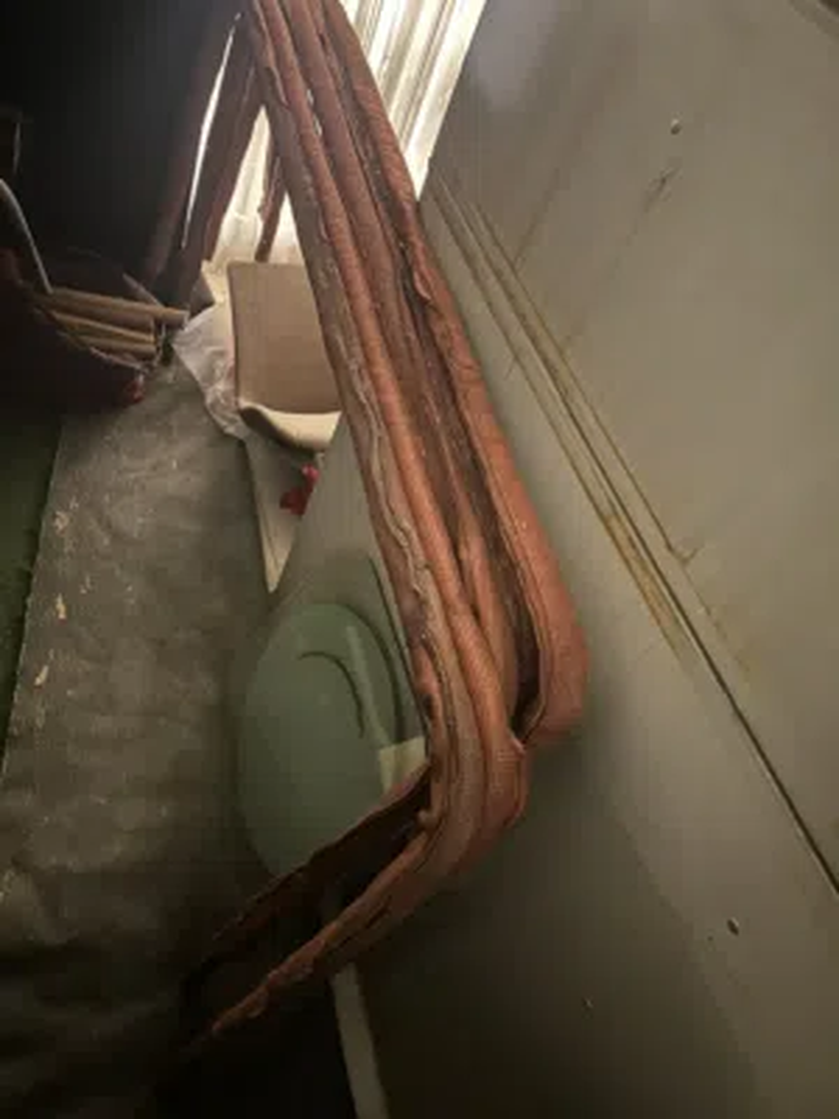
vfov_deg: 67.3
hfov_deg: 53.1
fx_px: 840
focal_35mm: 26
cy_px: 560
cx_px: 420
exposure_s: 1/9
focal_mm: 5.7
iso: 800
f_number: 1.5
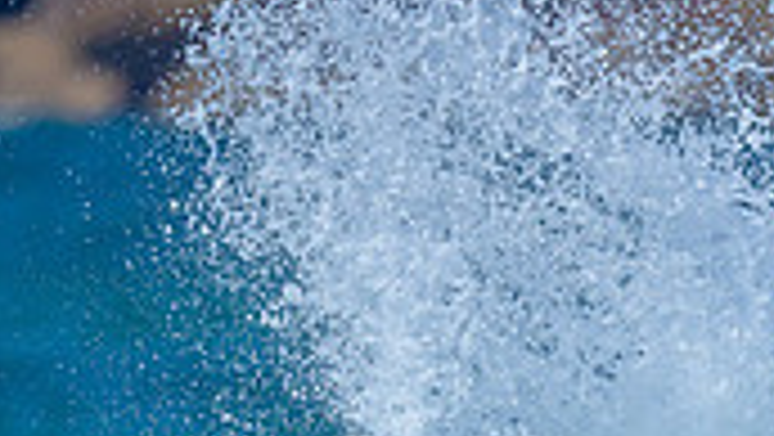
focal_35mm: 3513
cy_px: 1051
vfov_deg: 0.3
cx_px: 714
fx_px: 72143
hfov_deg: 0.6
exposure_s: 1/2000
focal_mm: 800
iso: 200
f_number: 6.3
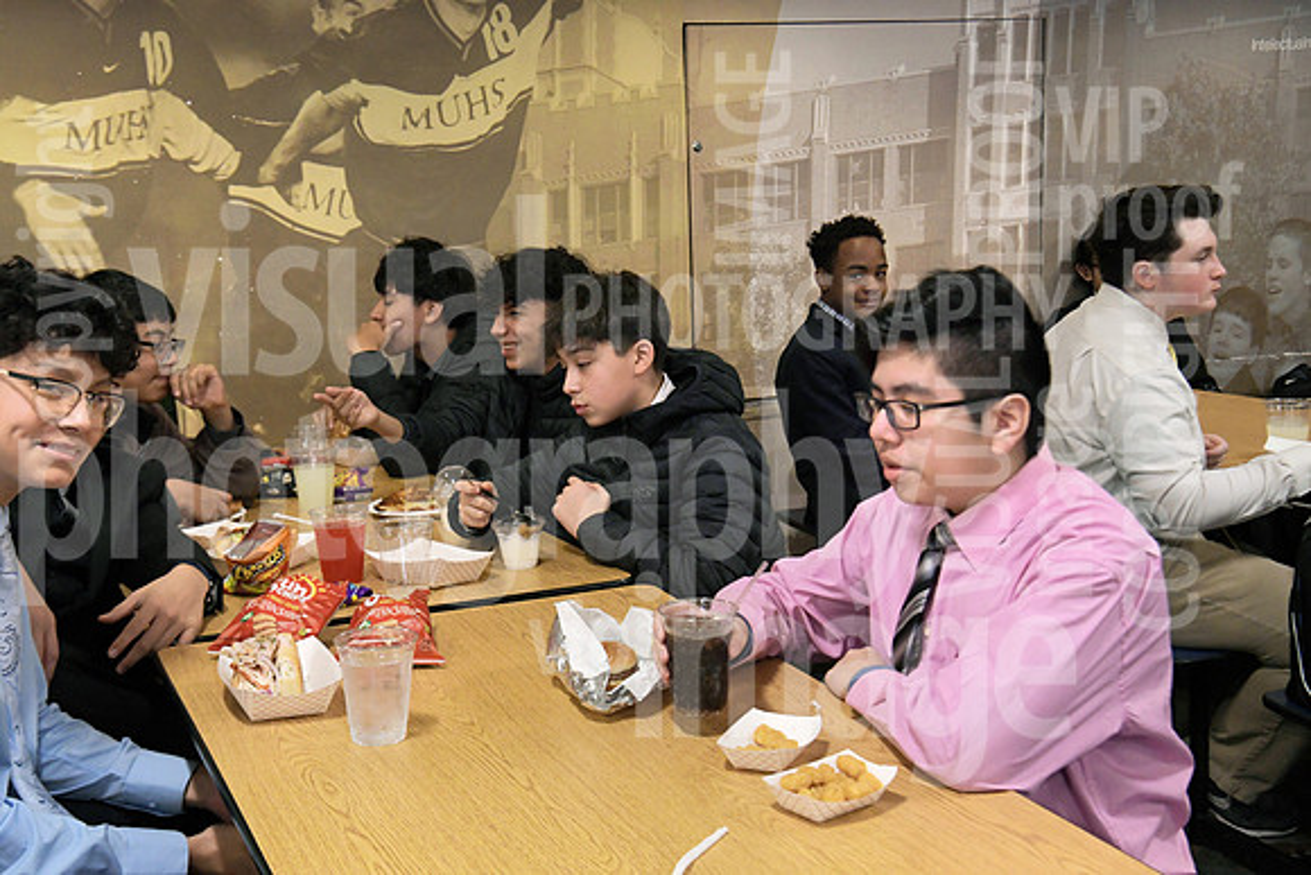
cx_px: 656
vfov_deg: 28.1
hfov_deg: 41.1
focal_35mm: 48
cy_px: 438
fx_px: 1748
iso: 4000
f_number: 8
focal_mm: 48
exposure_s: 1/250
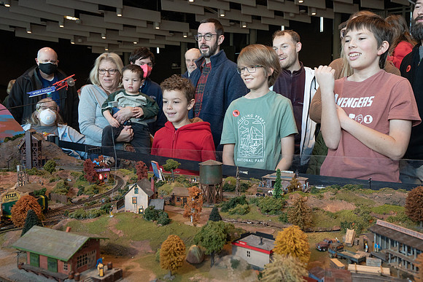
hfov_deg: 63.1
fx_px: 344
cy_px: 128
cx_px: 230
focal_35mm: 29
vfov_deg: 44.6
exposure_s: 1/160
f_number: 6.3
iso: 2000
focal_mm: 21
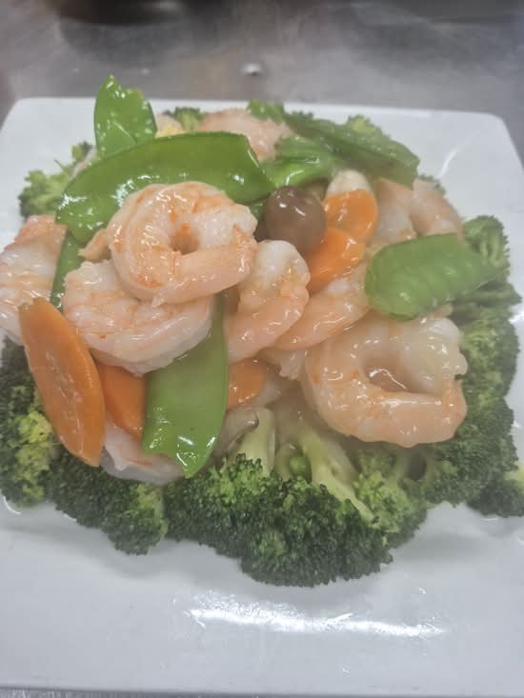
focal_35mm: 23
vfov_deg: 73.9
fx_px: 464
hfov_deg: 58.9
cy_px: 349
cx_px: 262
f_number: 1.8
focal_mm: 5.4
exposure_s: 1/100
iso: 160
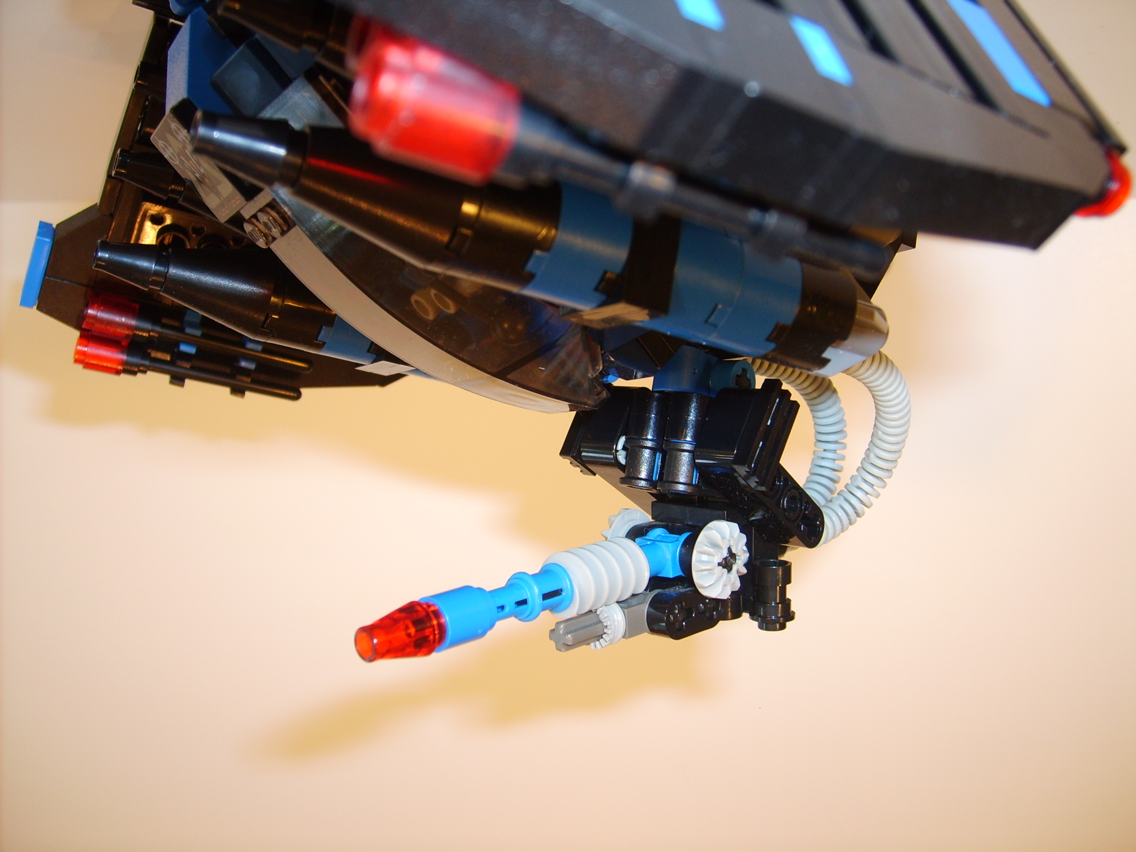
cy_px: 426
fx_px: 1149
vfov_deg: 40.7
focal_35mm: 35
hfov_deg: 52.6
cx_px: 568
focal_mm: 5.8
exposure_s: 1/30
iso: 63
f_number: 2.8
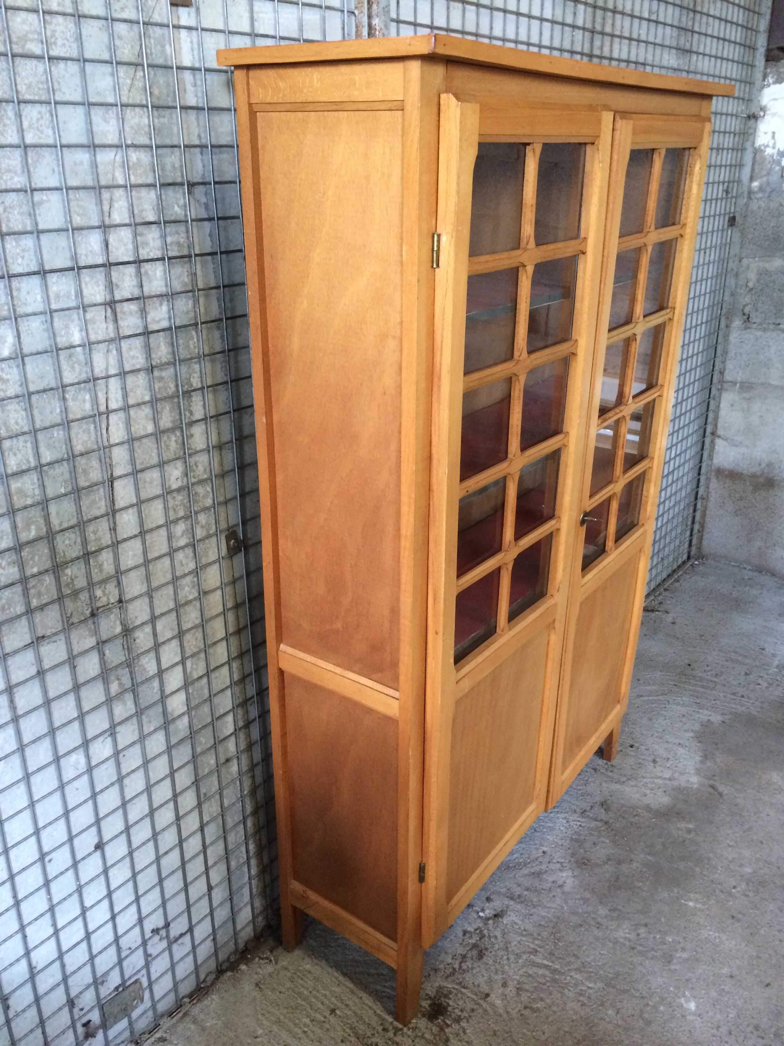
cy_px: 523
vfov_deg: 61.7
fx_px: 876
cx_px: 392
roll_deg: +1.3
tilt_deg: -24.1
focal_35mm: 29
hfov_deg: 48.2
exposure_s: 1/33
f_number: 2.2
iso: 320
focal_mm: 4.15
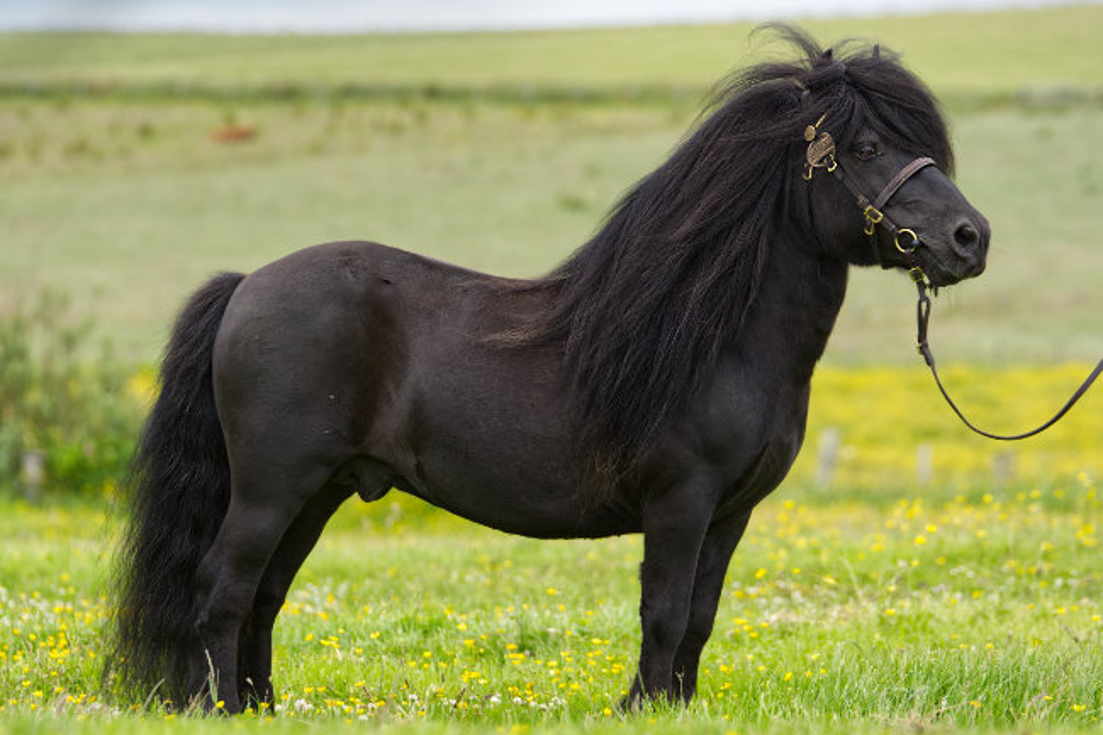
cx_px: 552
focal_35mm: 210
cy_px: 368
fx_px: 6432
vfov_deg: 6.5
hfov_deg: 9.8
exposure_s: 1/800
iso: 500
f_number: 4.5
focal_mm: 140
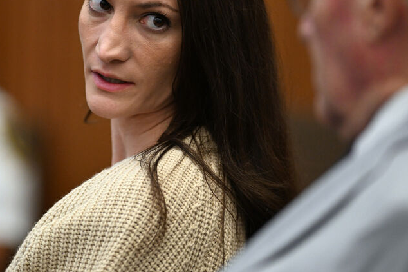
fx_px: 4995
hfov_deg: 4.7
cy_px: 77
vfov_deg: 3.1
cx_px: 146
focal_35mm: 441
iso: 2200
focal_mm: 300
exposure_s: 1/320
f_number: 2.8
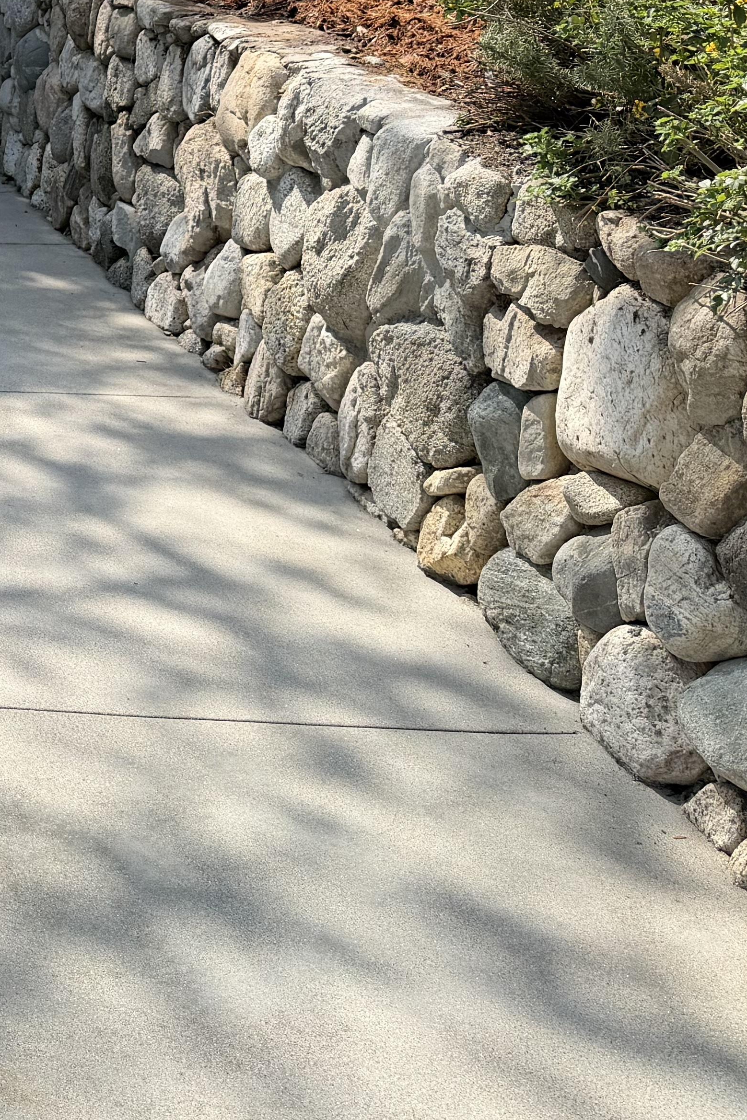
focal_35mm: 61
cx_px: -373
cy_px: 231
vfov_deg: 32.0
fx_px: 1898
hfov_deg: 19.4
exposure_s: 1/2370
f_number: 1.78
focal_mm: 6.76
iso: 80
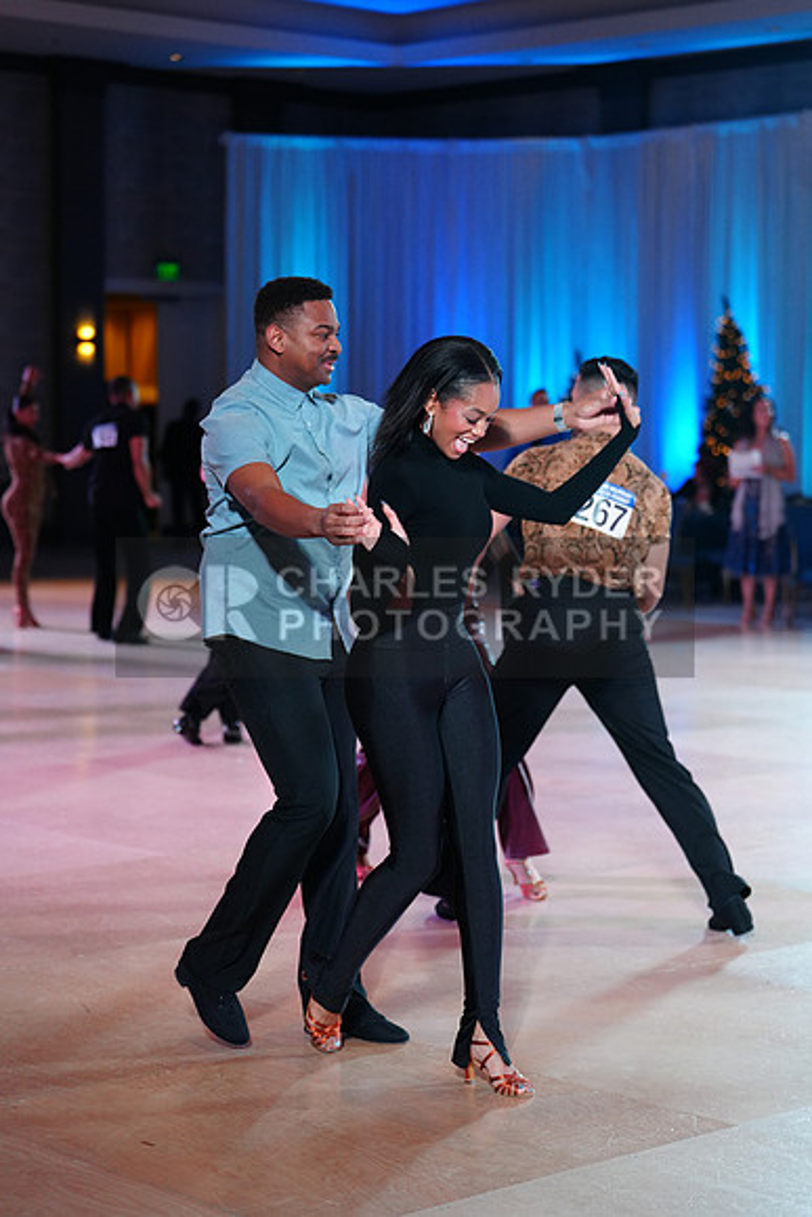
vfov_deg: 27.0
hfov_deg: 18.2
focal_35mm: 75
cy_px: 608
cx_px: 406
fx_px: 2536
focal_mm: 75
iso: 1600
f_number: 2.8
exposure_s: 1/500
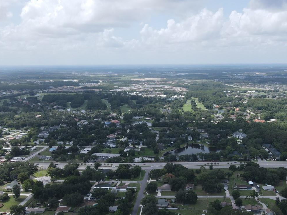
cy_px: 113
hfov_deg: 47.4
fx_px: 323
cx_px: 179
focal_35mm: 39
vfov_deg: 36.8
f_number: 2.8
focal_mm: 4.5
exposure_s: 1/640
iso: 100
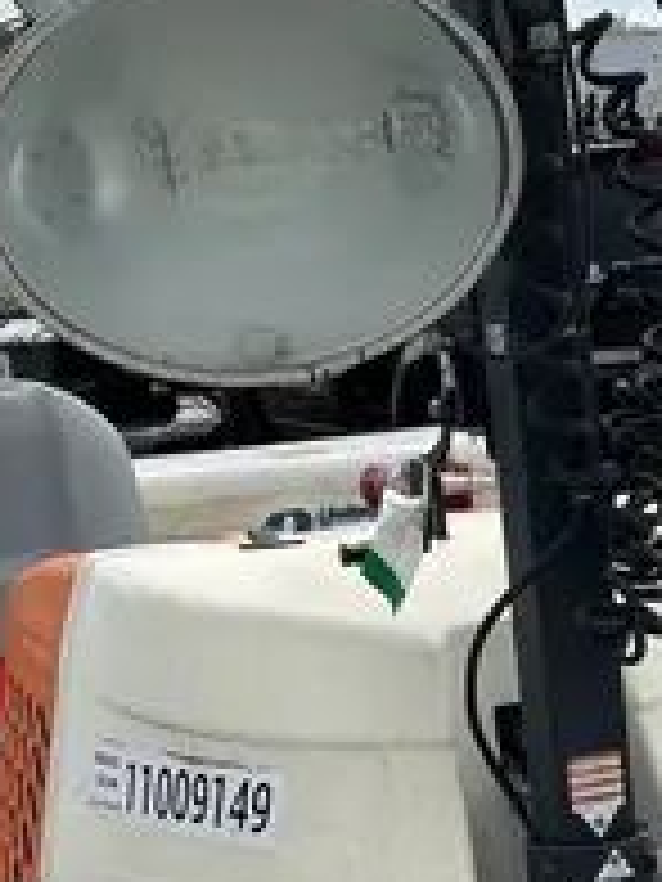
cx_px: 757
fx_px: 2473
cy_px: 686
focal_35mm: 97
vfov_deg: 20.0
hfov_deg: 14.8
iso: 50
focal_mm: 5.7
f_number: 1.5
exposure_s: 1/4831
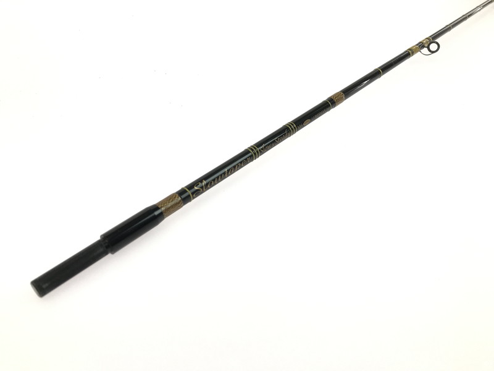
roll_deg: -0.2
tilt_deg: -35.6
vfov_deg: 49.7
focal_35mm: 28
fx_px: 400
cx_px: 247
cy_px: 186
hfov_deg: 63.4
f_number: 1.8
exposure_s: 1/227
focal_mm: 3.99
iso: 20
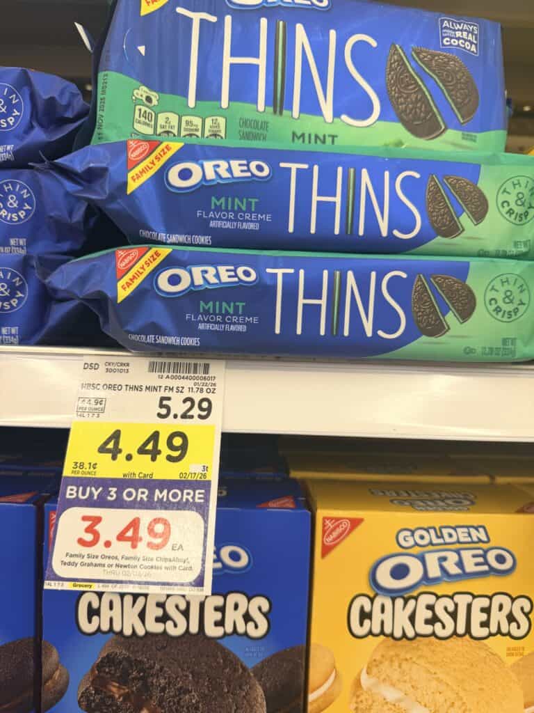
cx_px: 267
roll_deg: -1.1
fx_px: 494
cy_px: 356
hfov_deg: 56.8
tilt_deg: -4.1
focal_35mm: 24
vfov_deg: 71.6
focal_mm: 6.76
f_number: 1.78
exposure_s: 1/63
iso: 100
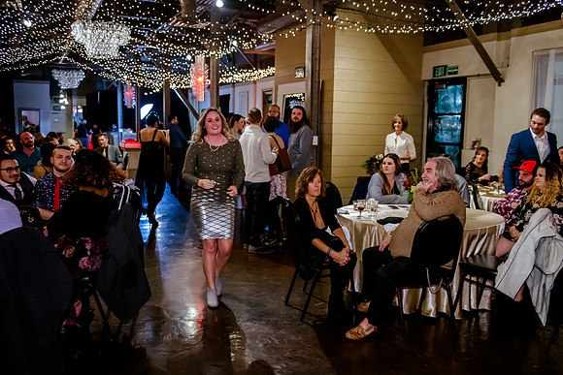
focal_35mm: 34
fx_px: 524
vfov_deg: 39.4
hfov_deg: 56.5
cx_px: 281
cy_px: 187
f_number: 2.8
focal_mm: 32
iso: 5000
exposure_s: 1/200
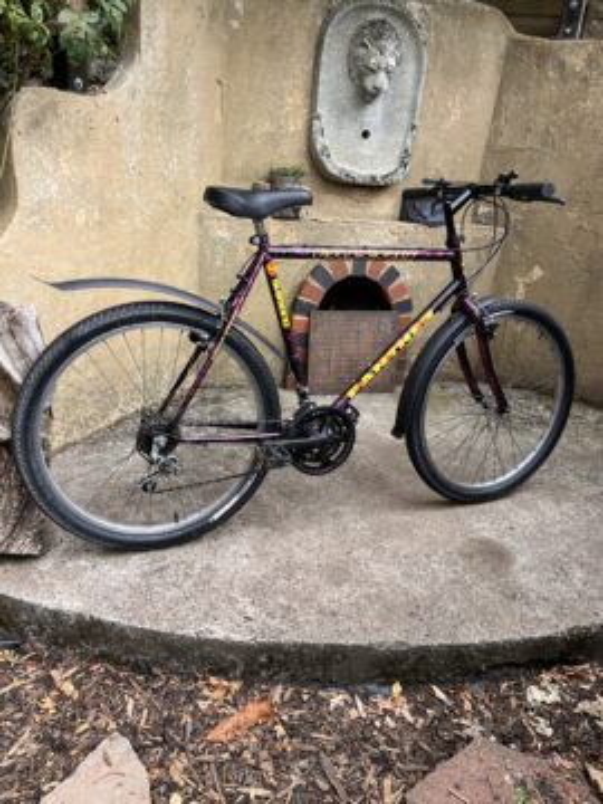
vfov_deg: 67.3
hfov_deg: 53.1
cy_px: 402
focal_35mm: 26
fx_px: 604
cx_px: 302
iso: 50
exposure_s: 1/639
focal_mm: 5.1
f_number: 1.6
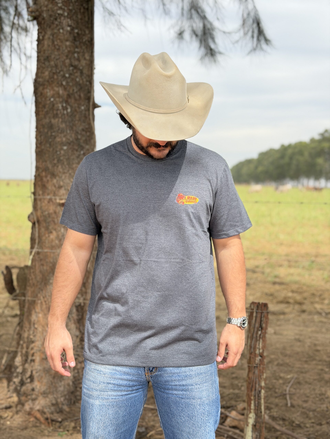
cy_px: 220
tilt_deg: -4.0
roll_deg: -0.5
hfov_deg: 30.3
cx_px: 165
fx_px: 610
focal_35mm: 48
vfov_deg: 39.7
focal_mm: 6.76
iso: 64
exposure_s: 1/2865
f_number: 1.78
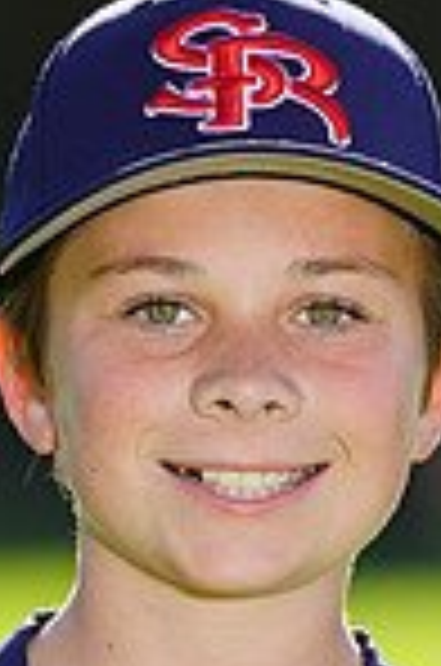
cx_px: 182
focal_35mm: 1274
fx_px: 23518
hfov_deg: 1.1
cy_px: 904
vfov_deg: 1.6
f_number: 6.3
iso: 100
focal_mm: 324
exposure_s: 1/250
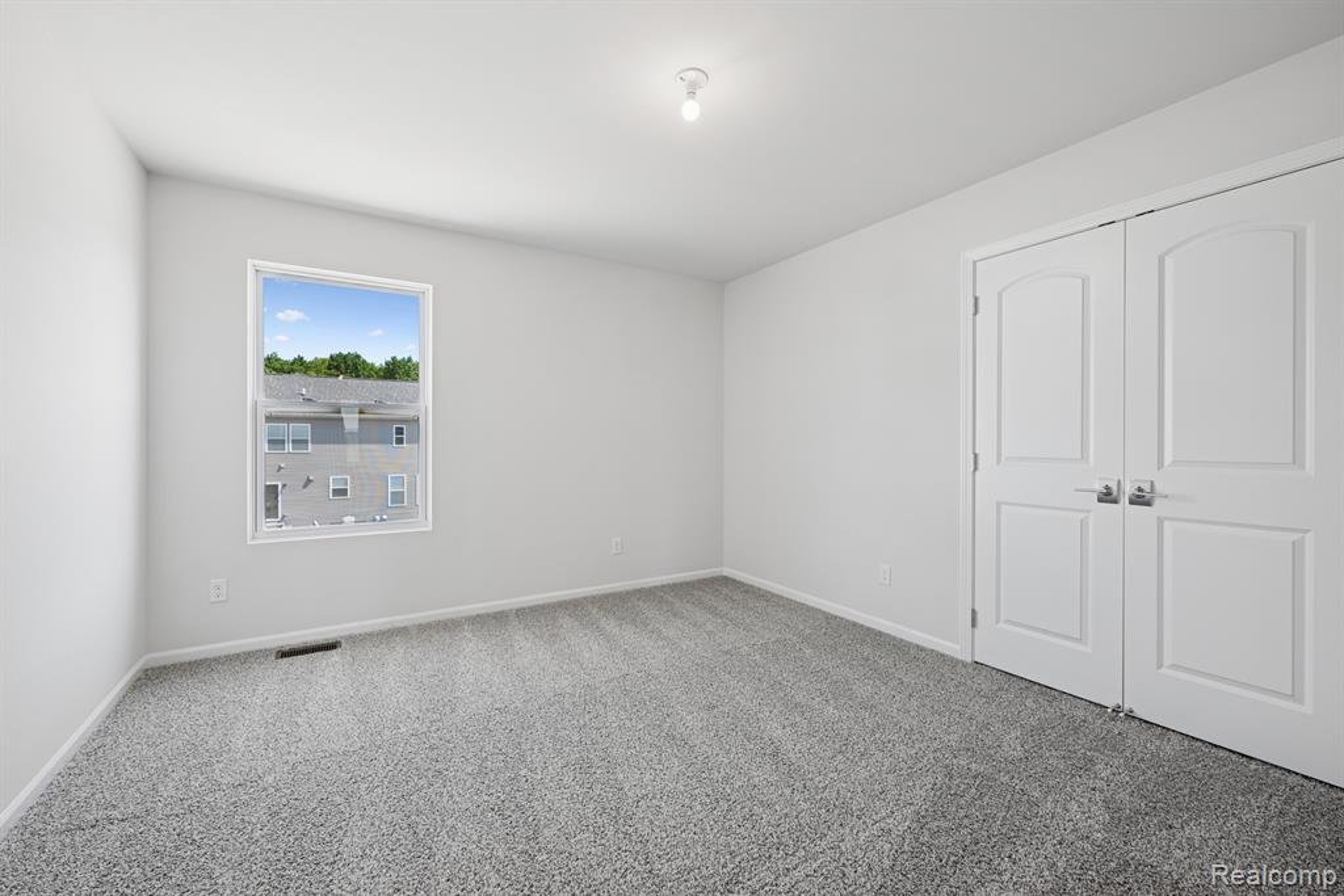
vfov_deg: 81.2
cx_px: 672
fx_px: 523
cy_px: 448
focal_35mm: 14
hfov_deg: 104.2
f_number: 9
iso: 100
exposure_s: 1/4
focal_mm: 14
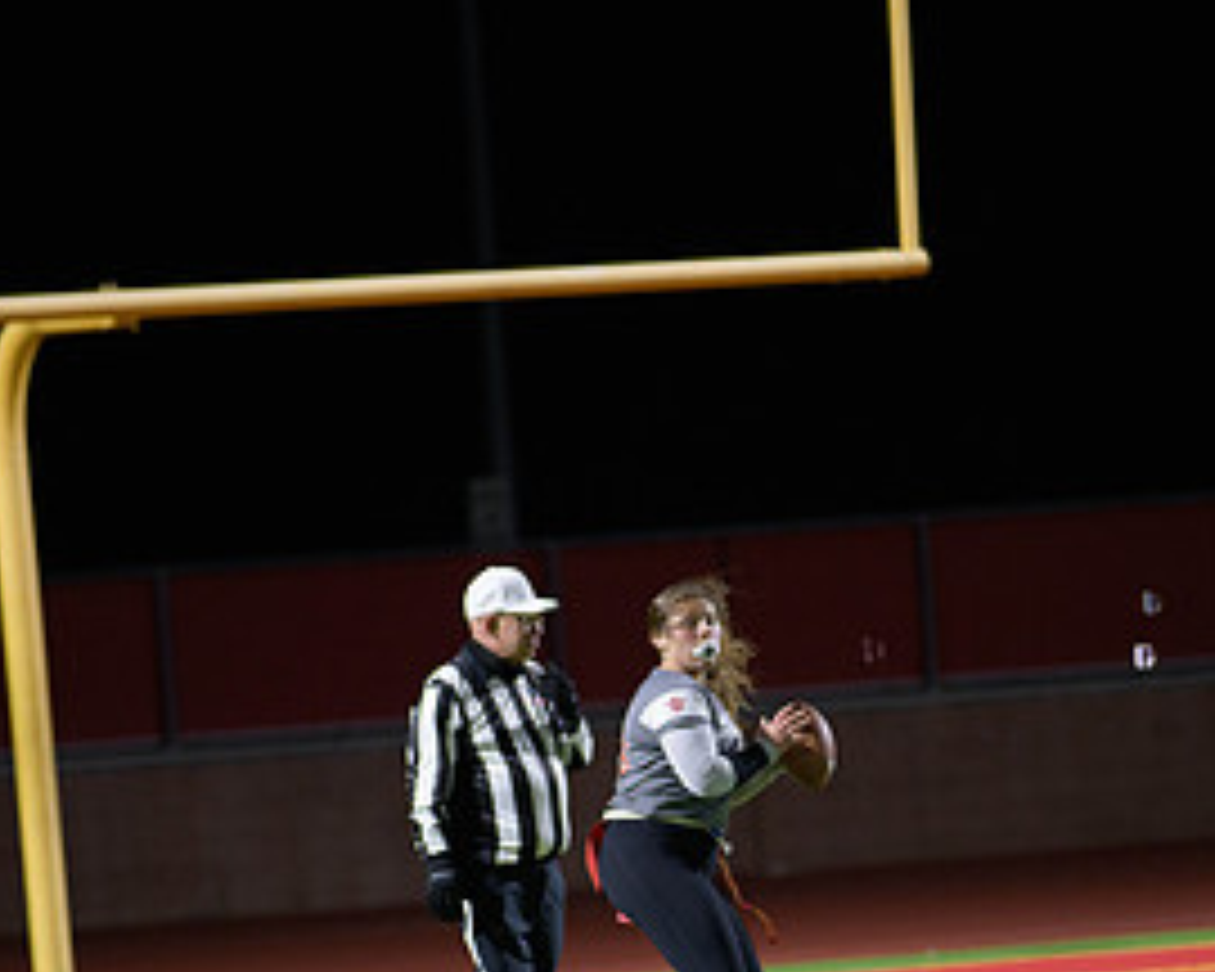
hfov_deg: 4.8
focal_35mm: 403
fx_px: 14492
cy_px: 844
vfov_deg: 3.8
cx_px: 666
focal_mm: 200
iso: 1400
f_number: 2.8
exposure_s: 1/200
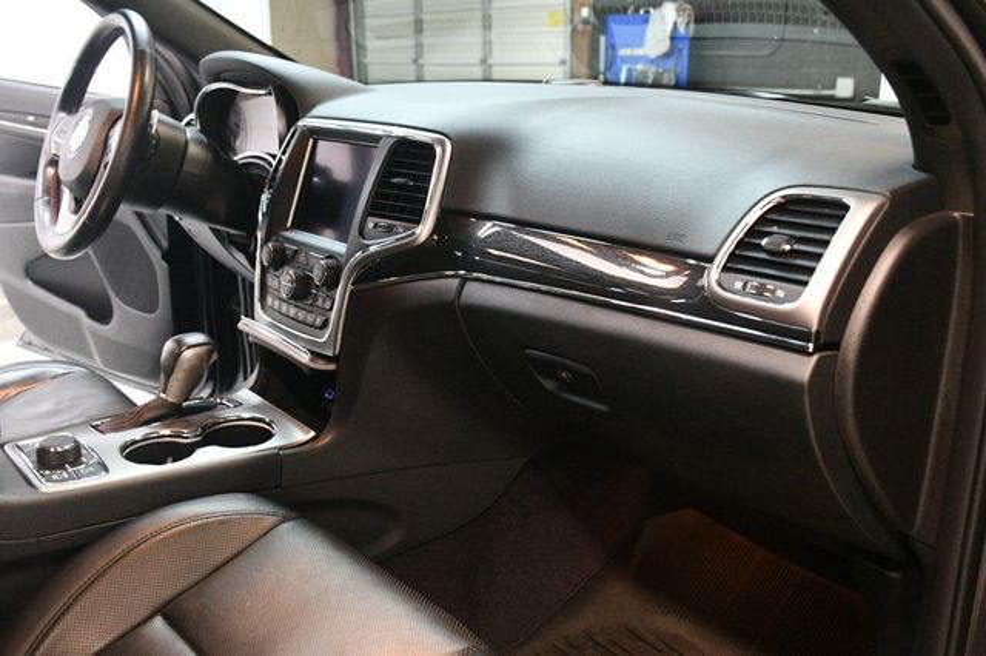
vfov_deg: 38.8
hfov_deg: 55.8
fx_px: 931
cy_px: 328
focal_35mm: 34
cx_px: 493
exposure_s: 1/60
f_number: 3.8
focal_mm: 23
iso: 5600
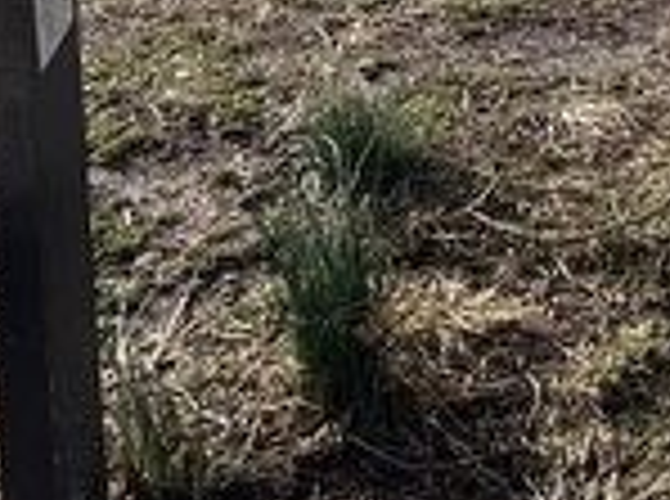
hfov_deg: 14.0
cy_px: -383
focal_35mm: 140
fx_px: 2703
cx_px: 549
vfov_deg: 10.0
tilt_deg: -15.0
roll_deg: +0.2
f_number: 1.6
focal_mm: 5.1
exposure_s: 1/5076
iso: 50
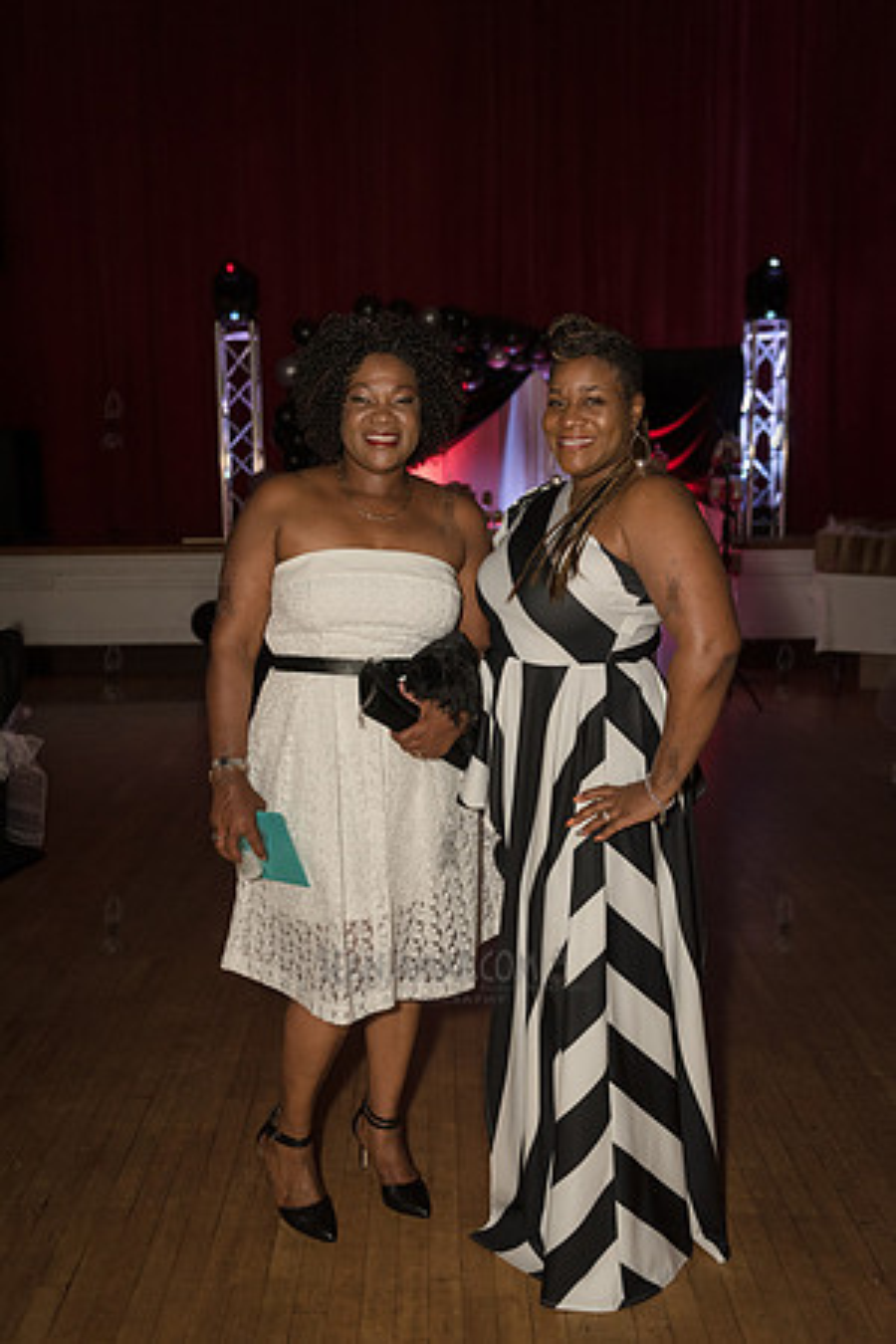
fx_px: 1307
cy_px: 672
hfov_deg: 37.9
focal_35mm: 35
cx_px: 448
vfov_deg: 54.4
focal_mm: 35
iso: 2000
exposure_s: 1/320
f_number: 3.5
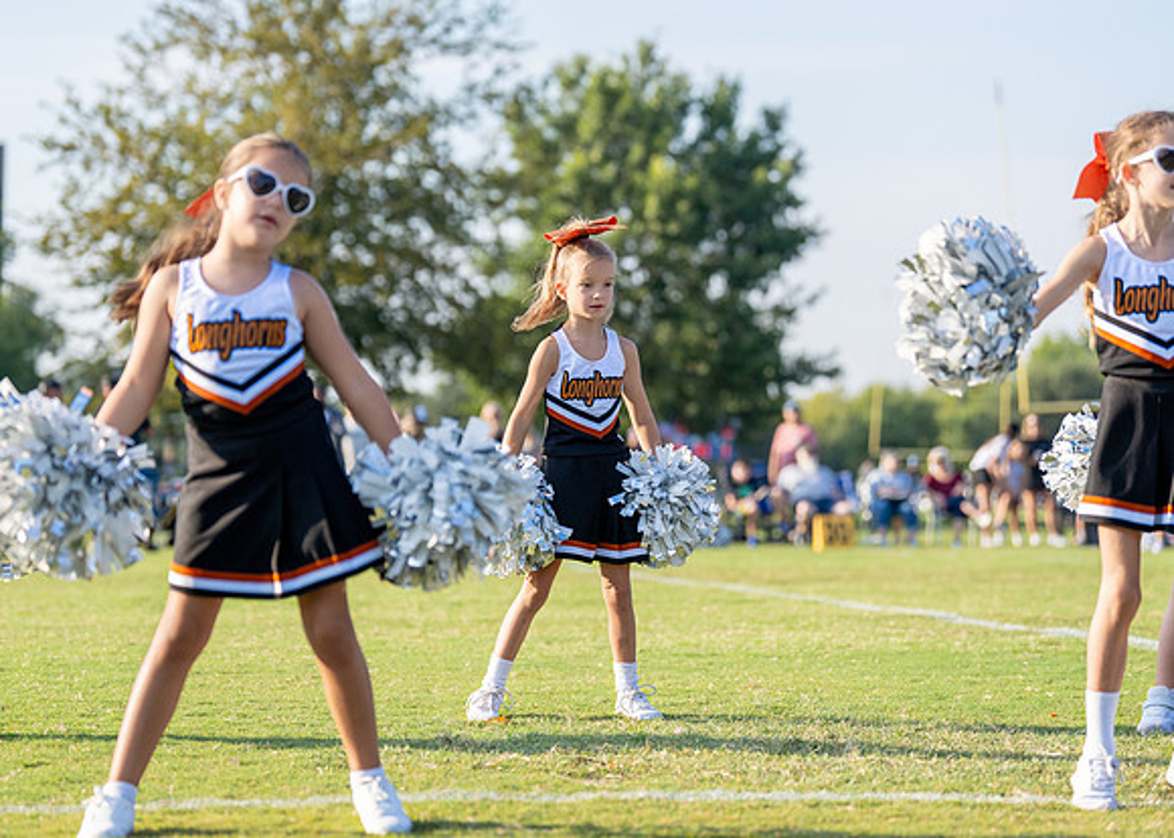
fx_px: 3891
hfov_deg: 17.2
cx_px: 567
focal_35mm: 117
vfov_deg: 12.3
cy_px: 386
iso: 320
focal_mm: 101
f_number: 2.8
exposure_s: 1/3200
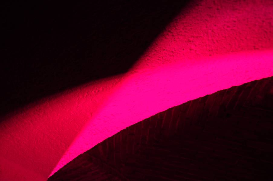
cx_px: 136
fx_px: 273
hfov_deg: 53.2
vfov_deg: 36.8
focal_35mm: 36
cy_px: 90
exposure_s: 1/100
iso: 640
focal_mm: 24
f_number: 3.8
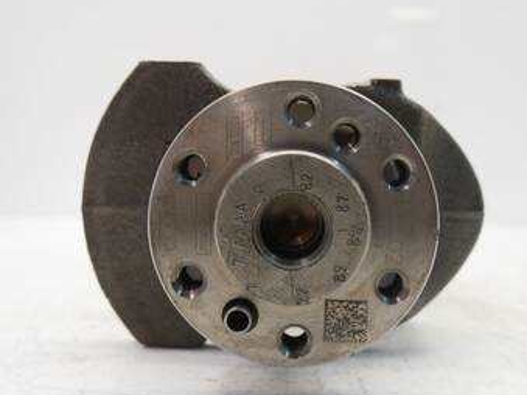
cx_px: 274
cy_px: 211
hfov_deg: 54.0
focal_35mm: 34
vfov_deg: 41.7
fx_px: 517
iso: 500
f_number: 3.5
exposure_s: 1/60
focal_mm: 12
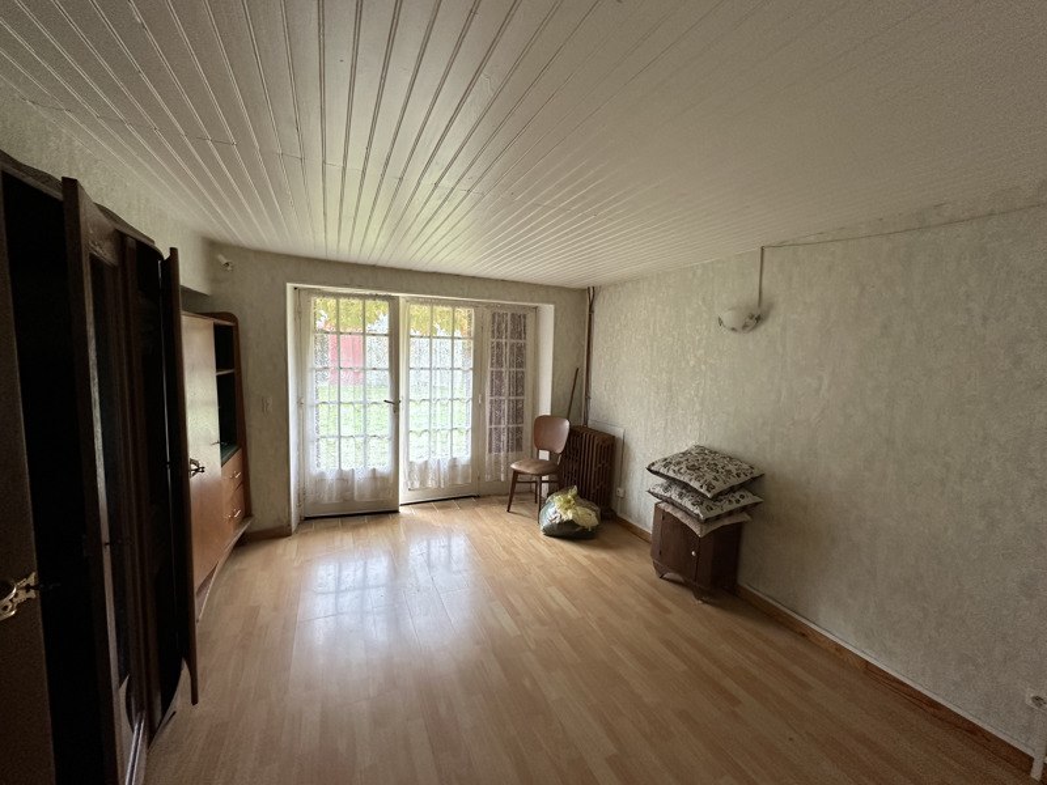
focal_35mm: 14
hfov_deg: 102.1
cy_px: 392
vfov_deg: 85.7
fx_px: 423
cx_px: 524
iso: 250
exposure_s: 1/100
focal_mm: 2.22
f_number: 2.2
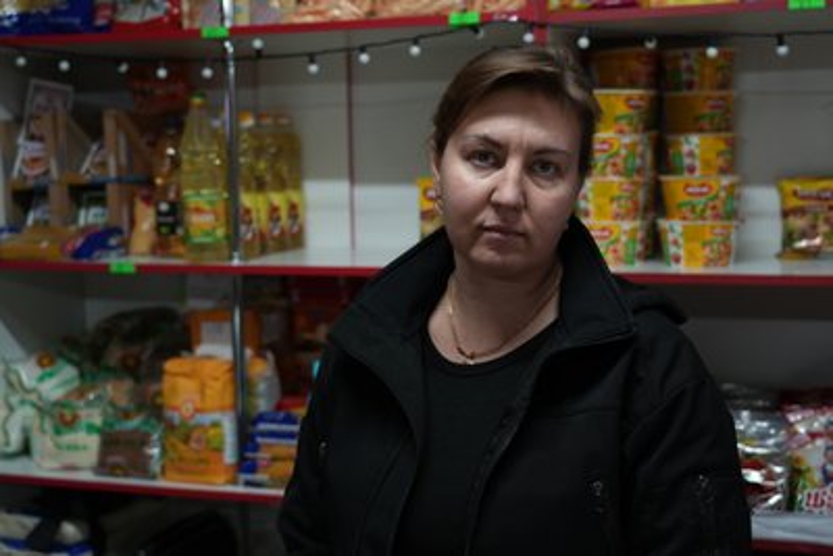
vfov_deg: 28.1
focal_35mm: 48
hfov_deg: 41.1
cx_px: 416
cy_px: 278
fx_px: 1111
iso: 400
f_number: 4
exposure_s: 1/50
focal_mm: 48
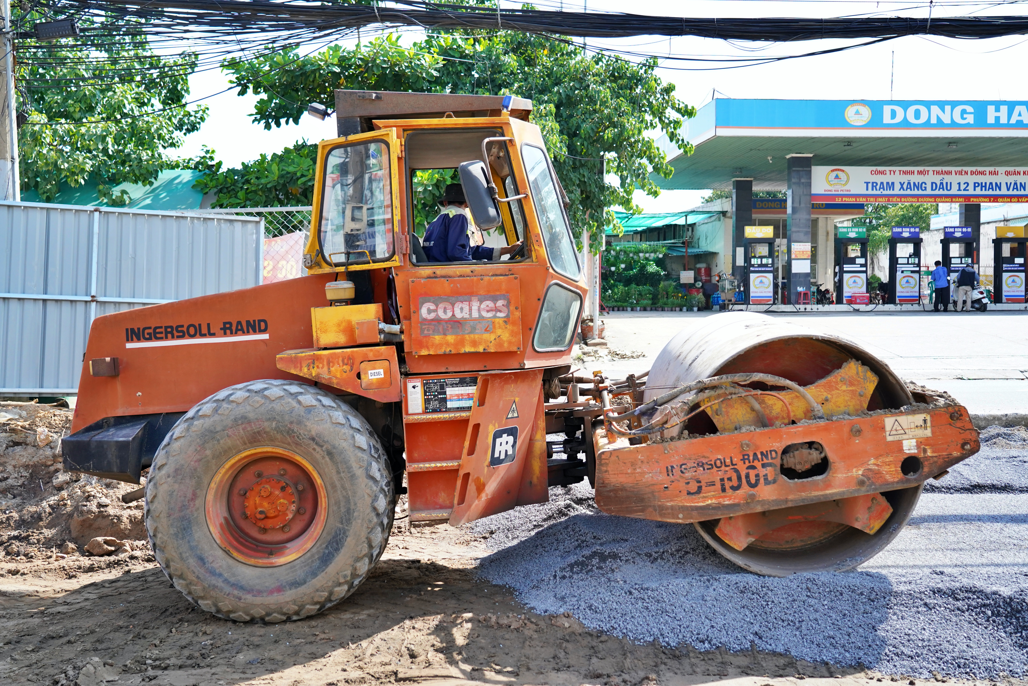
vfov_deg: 36.9
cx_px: 514
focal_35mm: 36
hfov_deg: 53.1
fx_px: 1028
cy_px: 343
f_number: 4
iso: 1250
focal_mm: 36
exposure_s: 1/2500
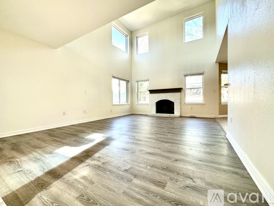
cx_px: 137
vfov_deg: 85.7
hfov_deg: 102.1
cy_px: 103
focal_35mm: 14
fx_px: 111
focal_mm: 2.22
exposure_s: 1/120
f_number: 2.2
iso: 100
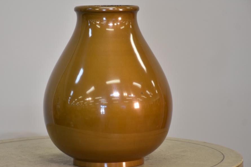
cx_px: 112
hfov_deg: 12.4
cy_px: 82
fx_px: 1151
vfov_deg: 8.3
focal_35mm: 165
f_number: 5.3
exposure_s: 1/40
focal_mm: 90
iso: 400
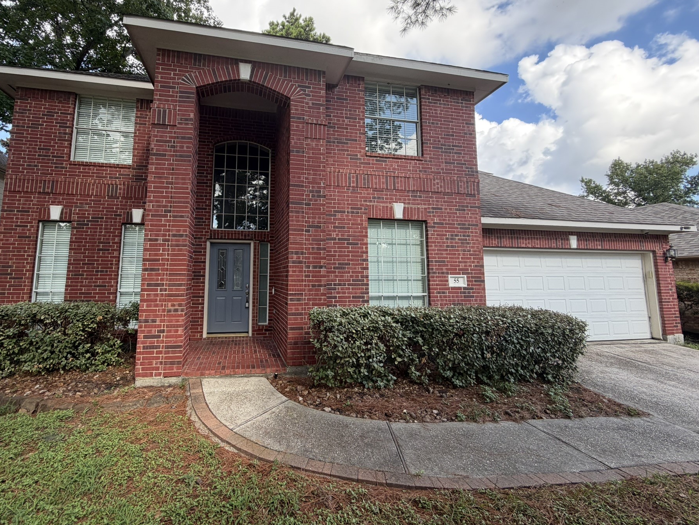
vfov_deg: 77.9
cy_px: 237
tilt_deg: +8.8
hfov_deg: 93.9
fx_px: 323
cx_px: 301
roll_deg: +0.4
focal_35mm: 16
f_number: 2.2
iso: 40
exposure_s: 1/237
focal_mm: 2.22
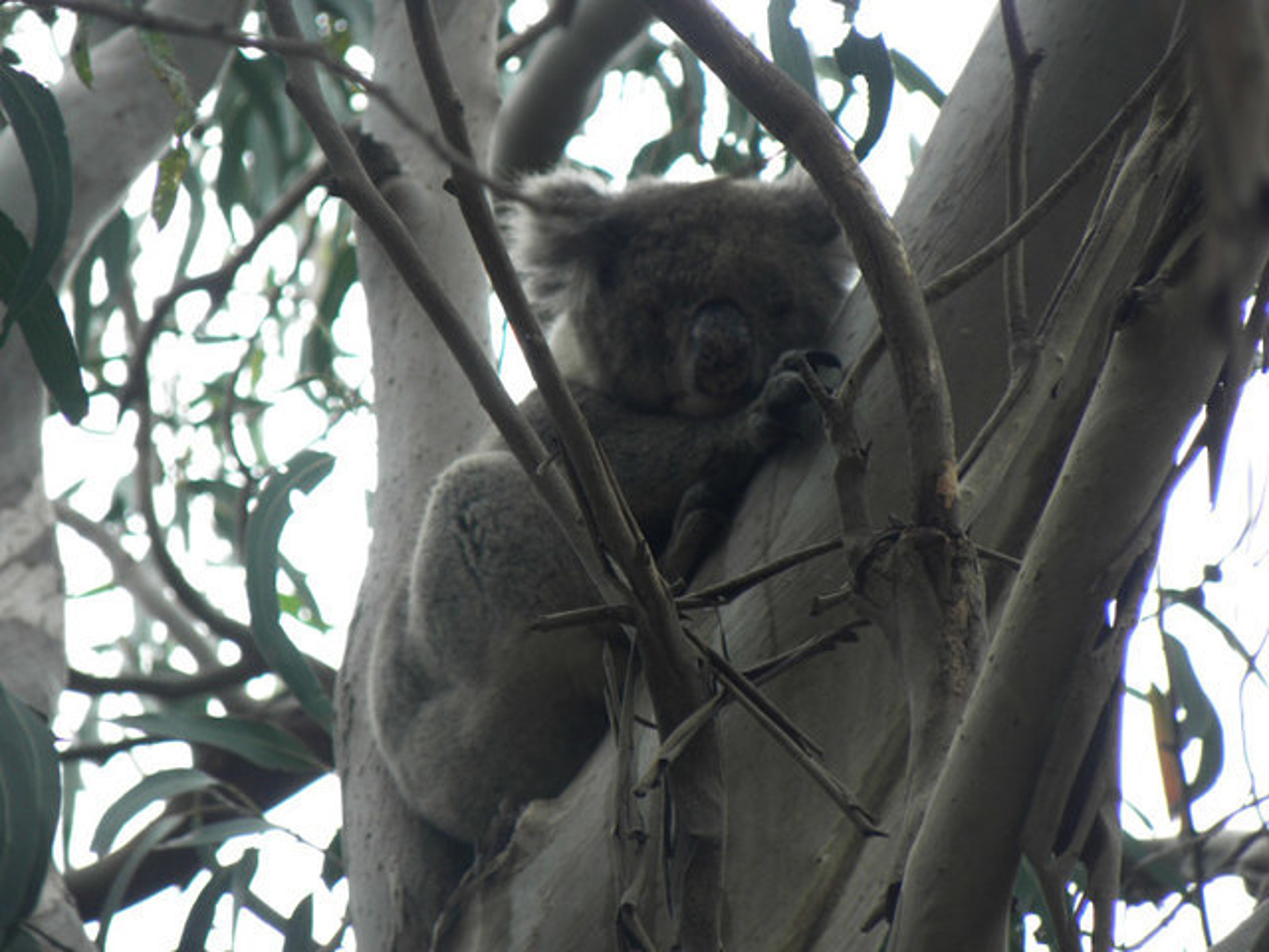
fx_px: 19613
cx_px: 634
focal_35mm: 535
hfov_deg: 3.7
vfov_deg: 2.8
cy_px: 476
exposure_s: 1/60
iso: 100
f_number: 5
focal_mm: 95.26
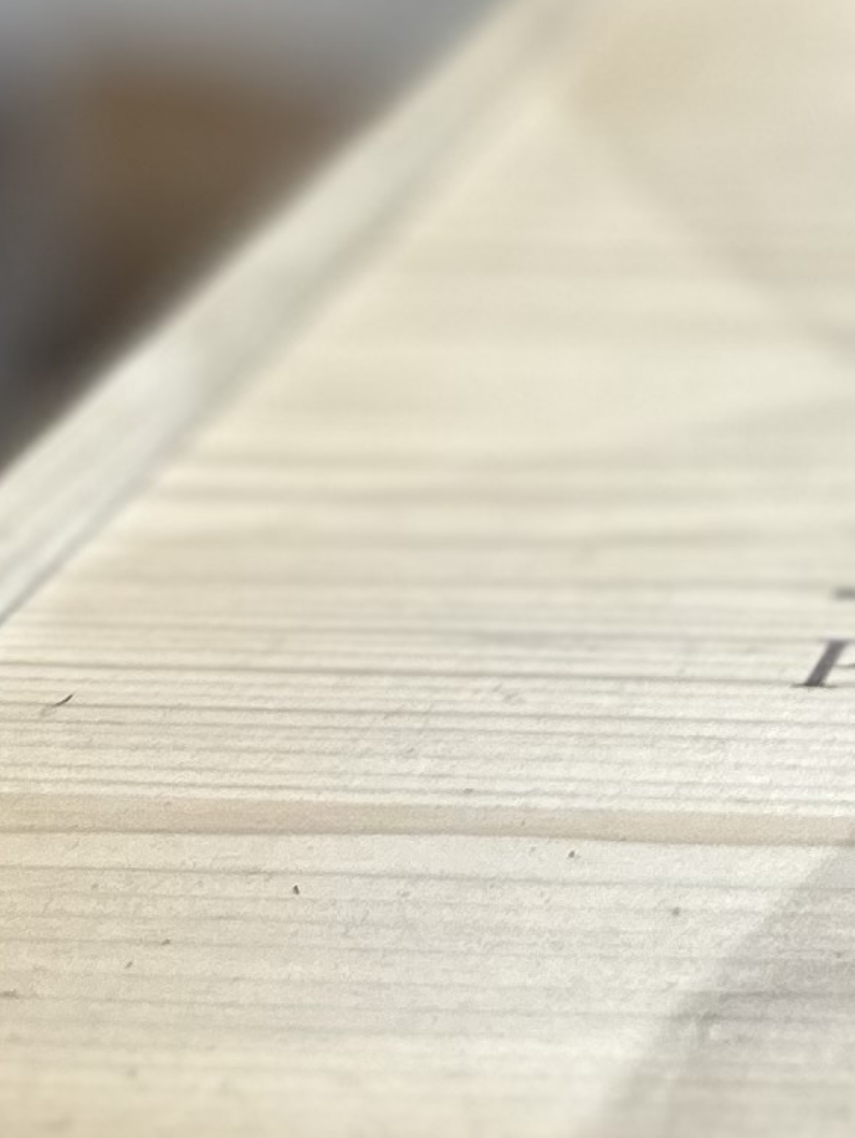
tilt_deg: -6.0
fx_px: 4114
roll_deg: +0.4
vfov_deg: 13.5
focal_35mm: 125
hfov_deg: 10.5
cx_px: 1926
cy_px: -1135
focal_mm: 6.86
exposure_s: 1/120
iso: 64
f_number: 1.78
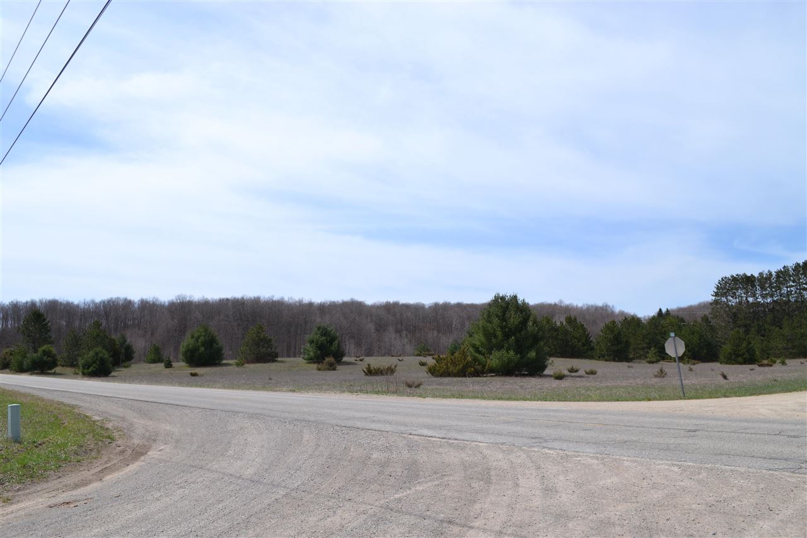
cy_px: 269
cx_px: 404
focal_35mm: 27
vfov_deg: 47.9
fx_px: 605
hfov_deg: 67.4
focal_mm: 18
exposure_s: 1/320
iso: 100
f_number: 9
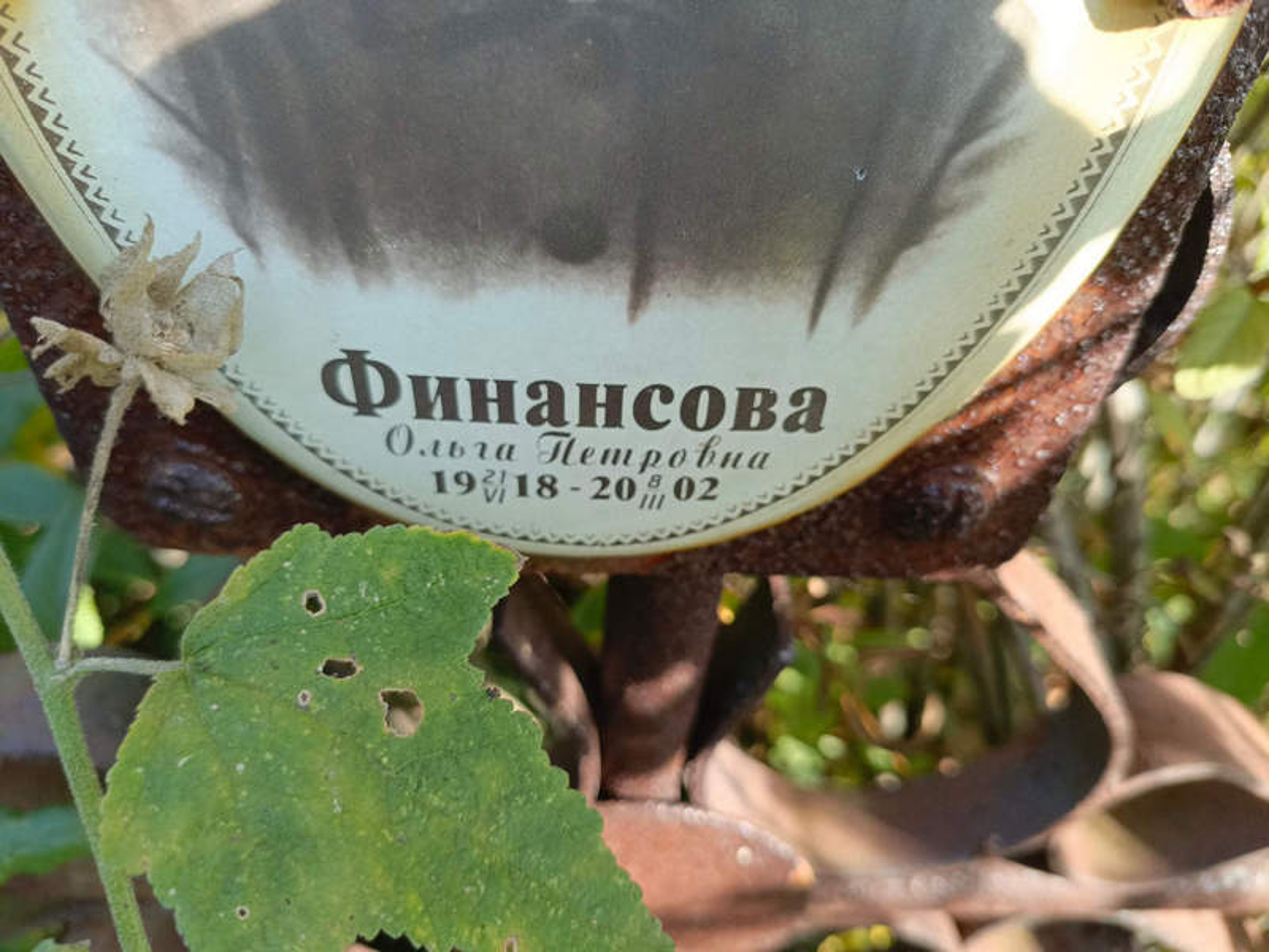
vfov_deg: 54.9
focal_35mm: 25
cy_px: 476
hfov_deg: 69.4
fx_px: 916
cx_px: 634
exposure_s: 1/125
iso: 110
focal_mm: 4.76
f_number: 1.69
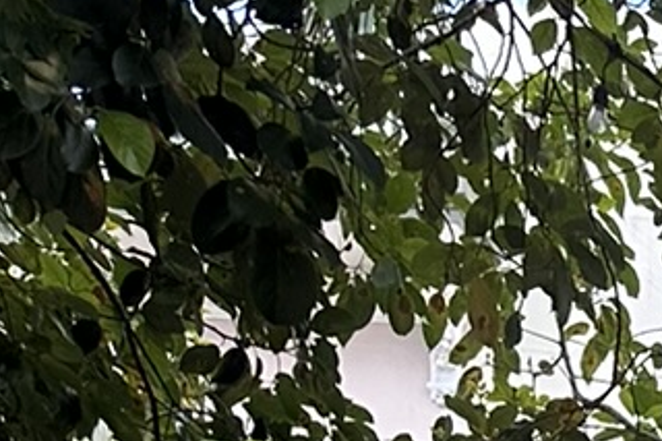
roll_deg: -1.0
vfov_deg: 6.5
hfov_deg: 11.8
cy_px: 1870
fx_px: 2941
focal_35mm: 160
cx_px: 1216
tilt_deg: -2.5
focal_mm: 6.86
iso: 80
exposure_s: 1/999
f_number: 1.78
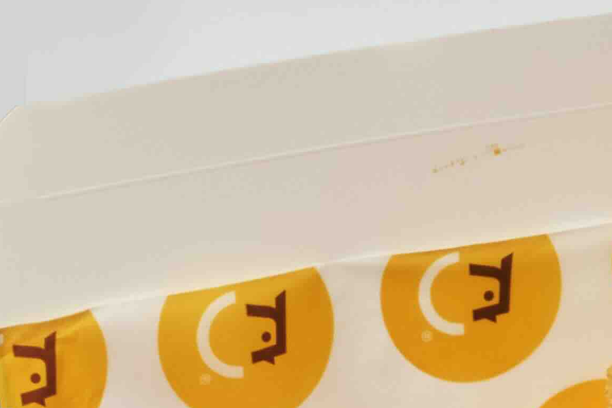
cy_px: 1202
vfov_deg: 3.4
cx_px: 1549
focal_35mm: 400
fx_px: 6800
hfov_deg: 5.0
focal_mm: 56
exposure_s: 1/100
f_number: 20
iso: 400
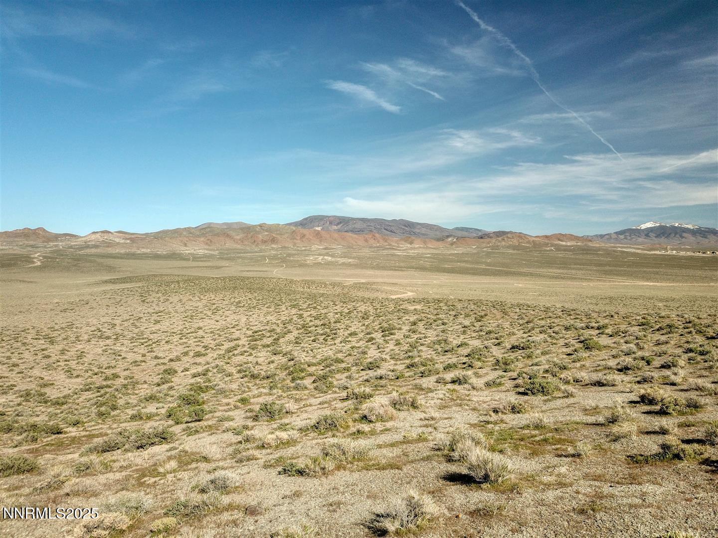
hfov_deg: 67.3
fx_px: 539
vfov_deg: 53.1
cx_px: 359
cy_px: 269
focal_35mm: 26
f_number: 2.2
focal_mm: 4.7
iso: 100
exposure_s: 1/770
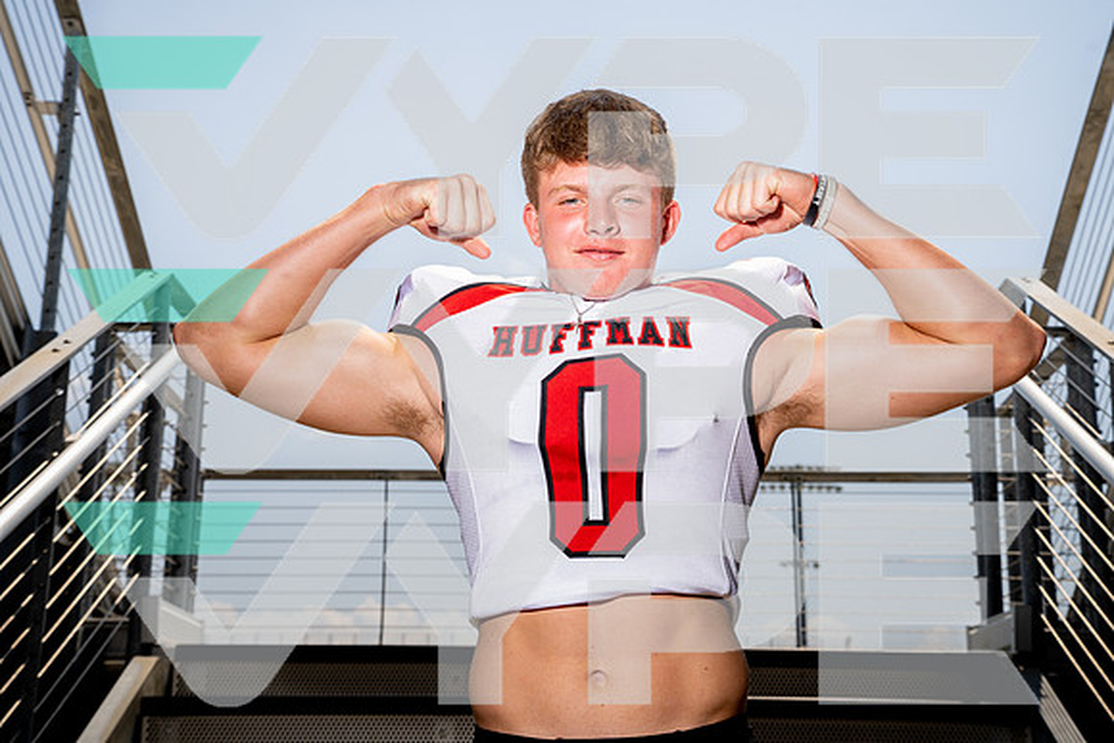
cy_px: 372
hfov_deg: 36.2
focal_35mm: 55
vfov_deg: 24.6
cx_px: 557
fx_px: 1702
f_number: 8
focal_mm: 55
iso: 100
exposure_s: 1/250
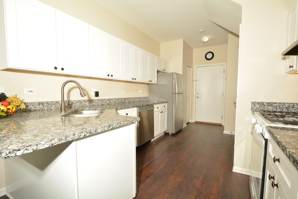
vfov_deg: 72.1
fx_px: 137
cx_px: 149
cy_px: 100
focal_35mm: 16
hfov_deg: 95.0
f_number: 9
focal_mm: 11
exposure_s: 1/200
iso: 400
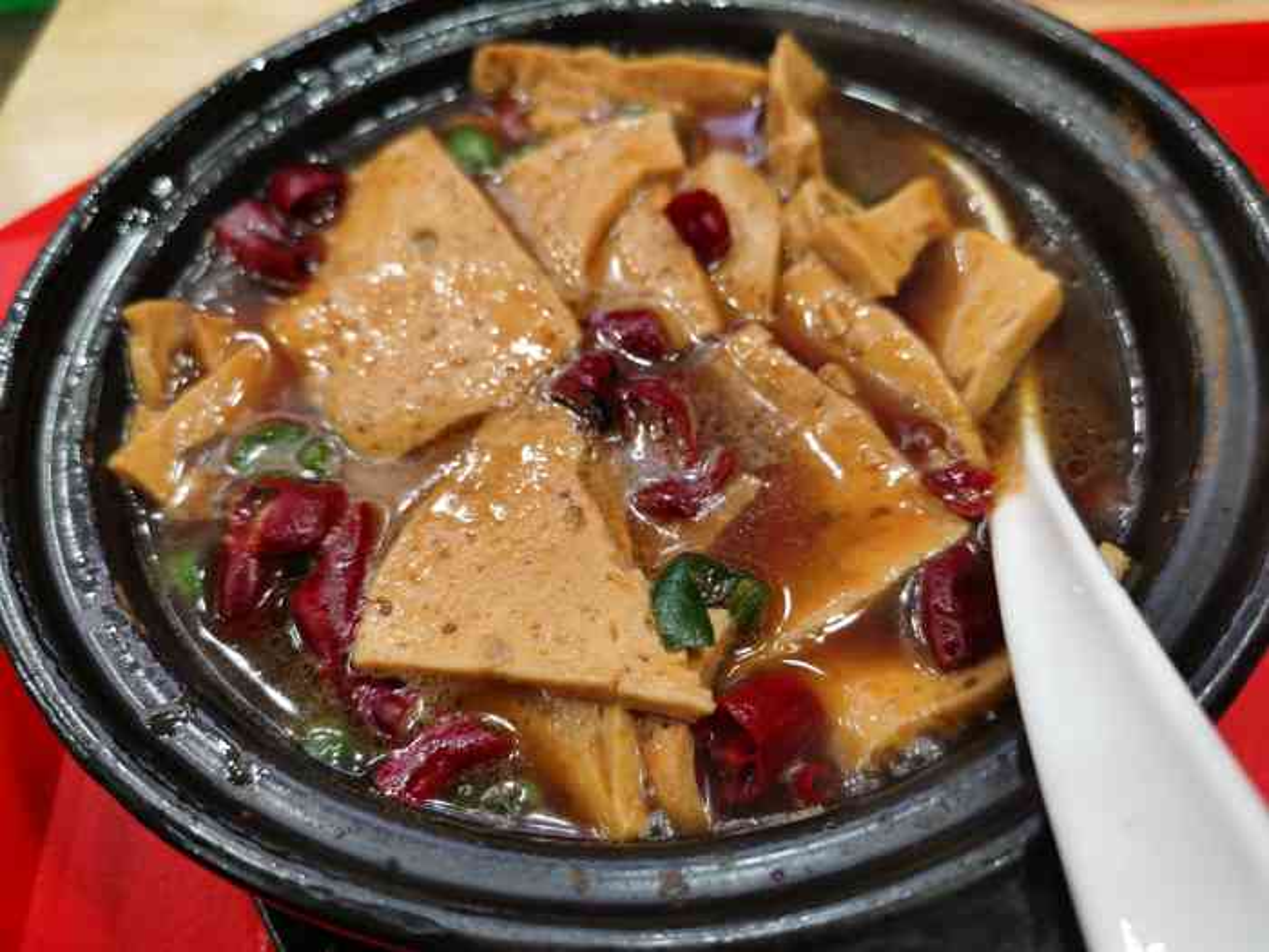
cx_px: 634
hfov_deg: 65.3
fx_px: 990
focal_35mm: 27
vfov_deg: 51.4
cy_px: 476
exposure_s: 1/50
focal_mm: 5.56
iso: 125
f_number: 1.6
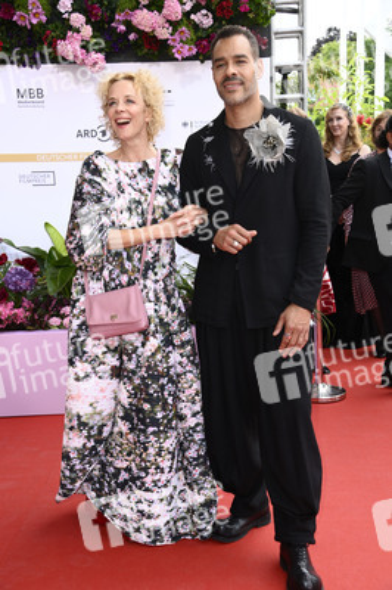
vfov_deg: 39.6
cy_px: 295
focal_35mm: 50
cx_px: 196
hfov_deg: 26.9
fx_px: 818
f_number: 5.6
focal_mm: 50
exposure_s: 1/250
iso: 640
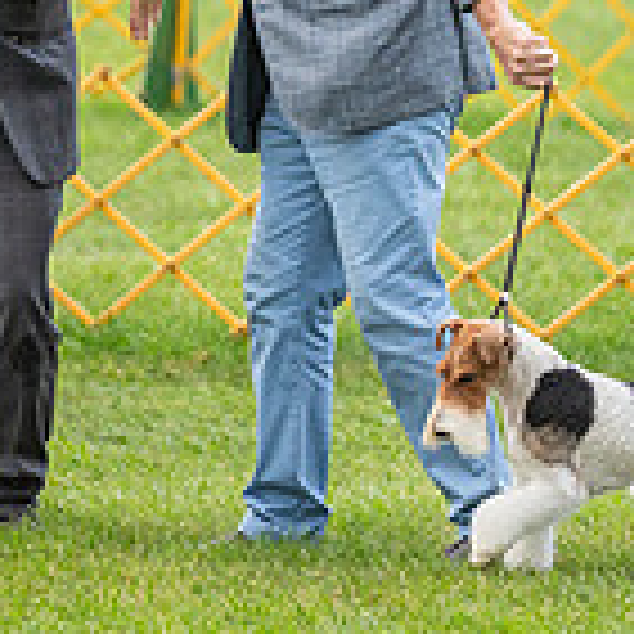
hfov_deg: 3.4
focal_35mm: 510
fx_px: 10568
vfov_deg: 3.4
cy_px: -173
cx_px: 382
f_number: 3.2
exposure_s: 1/800
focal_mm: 146
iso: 1000
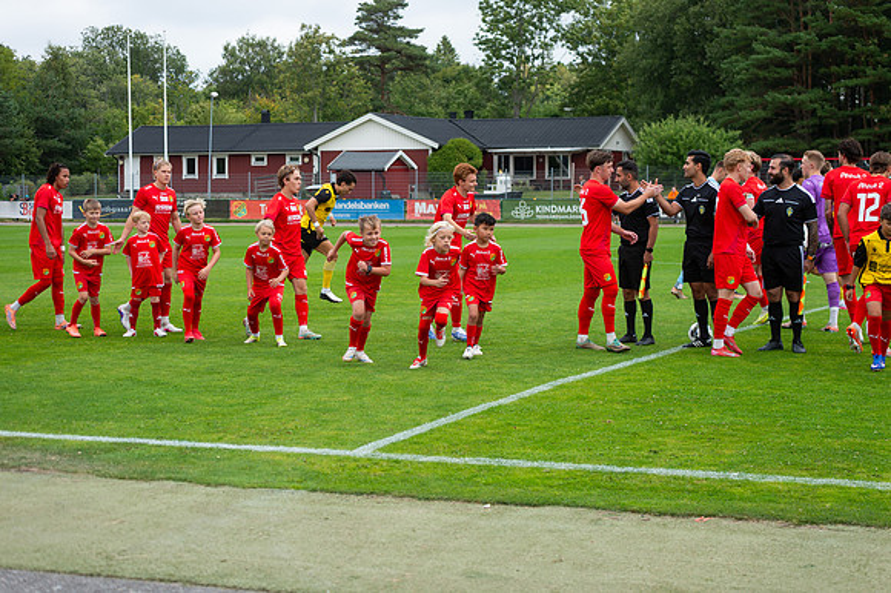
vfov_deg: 19.2
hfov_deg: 28.6
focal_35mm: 71
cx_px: 446
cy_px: 296
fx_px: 1749
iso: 140
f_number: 4
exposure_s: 1/500
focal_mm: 70
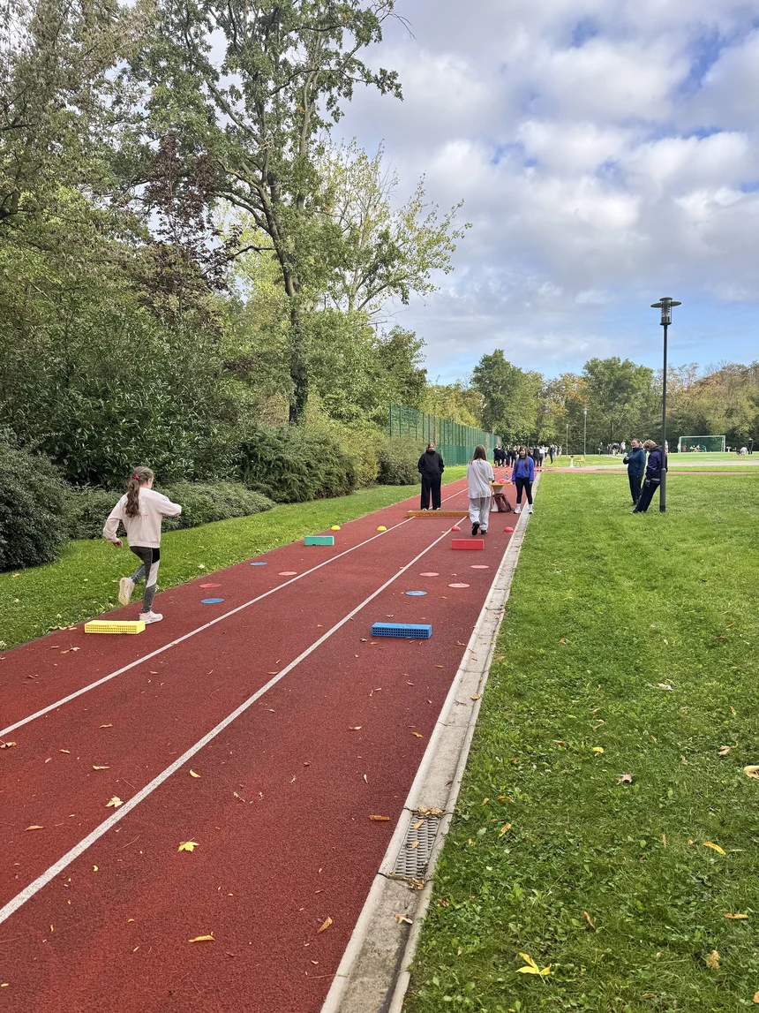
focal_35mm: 24
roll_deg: +1.5
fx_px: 702
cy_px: 506
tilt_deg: -5.0
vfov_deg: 71.6
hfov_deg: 56.8
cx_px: 380
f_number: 1.78
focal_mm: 6.76
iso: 80
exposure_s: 1/1172
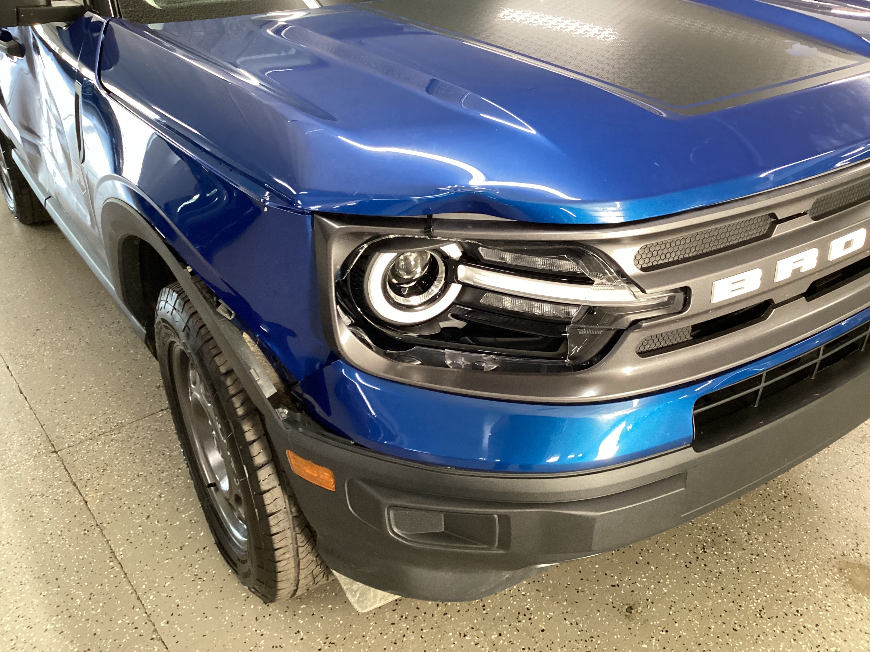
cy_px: 326
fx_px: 779
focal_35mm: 31
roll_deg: +1.9
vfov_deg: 45.4
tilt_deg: -32.3
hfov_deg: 58.4
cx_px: 435
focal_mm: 3.3
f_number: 2.4
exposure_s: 1/40
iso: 250
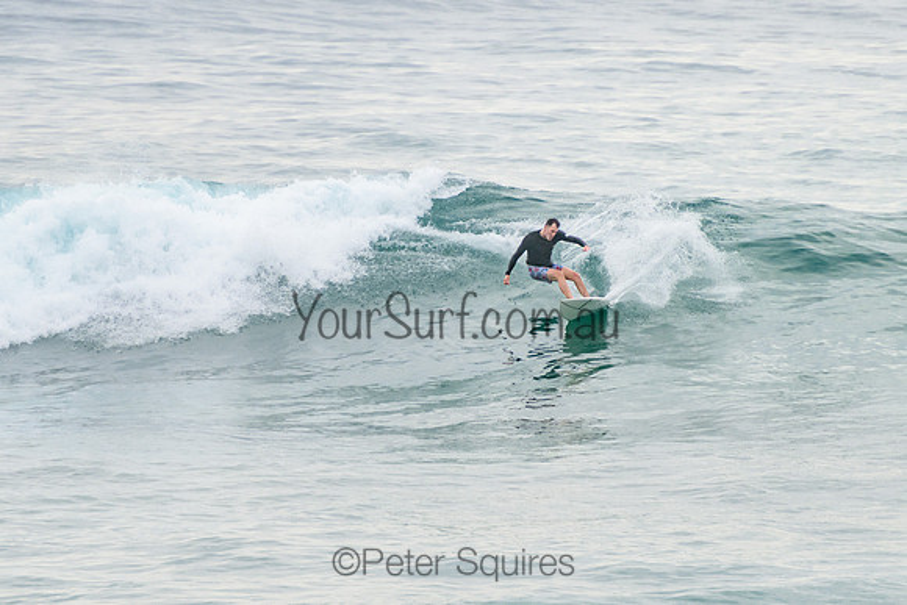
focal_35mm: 549
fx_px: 13845
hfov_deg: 3.8
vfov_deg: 2.5
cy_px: 271
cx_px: 544
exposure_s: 1/1250
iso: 500
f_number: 6.3
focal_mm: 400
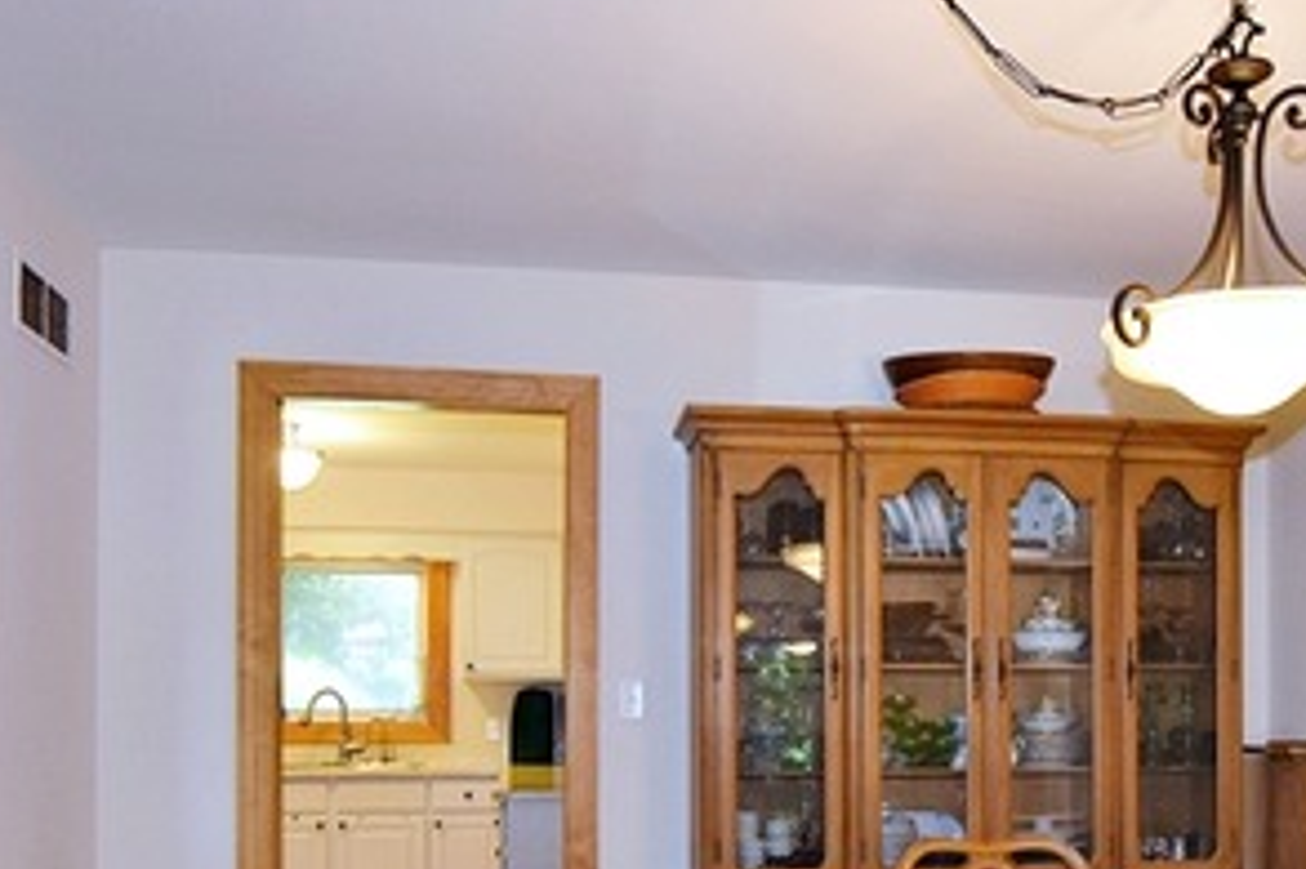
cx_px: 838
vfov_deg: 35.6
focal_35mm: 36
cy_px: 684
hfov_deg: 52.3
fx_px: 1309
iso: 800
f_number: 5
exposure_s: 1/100
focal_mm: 11
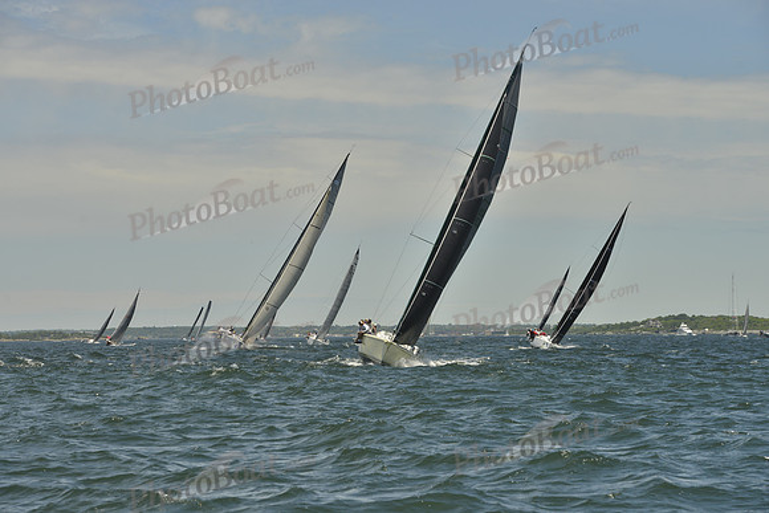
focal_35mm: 116
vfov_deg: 11.8
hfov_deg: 17.6
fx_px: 2478
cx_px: 384
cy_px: 256
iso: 280
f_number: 9
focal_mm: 116
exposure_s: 1/1600
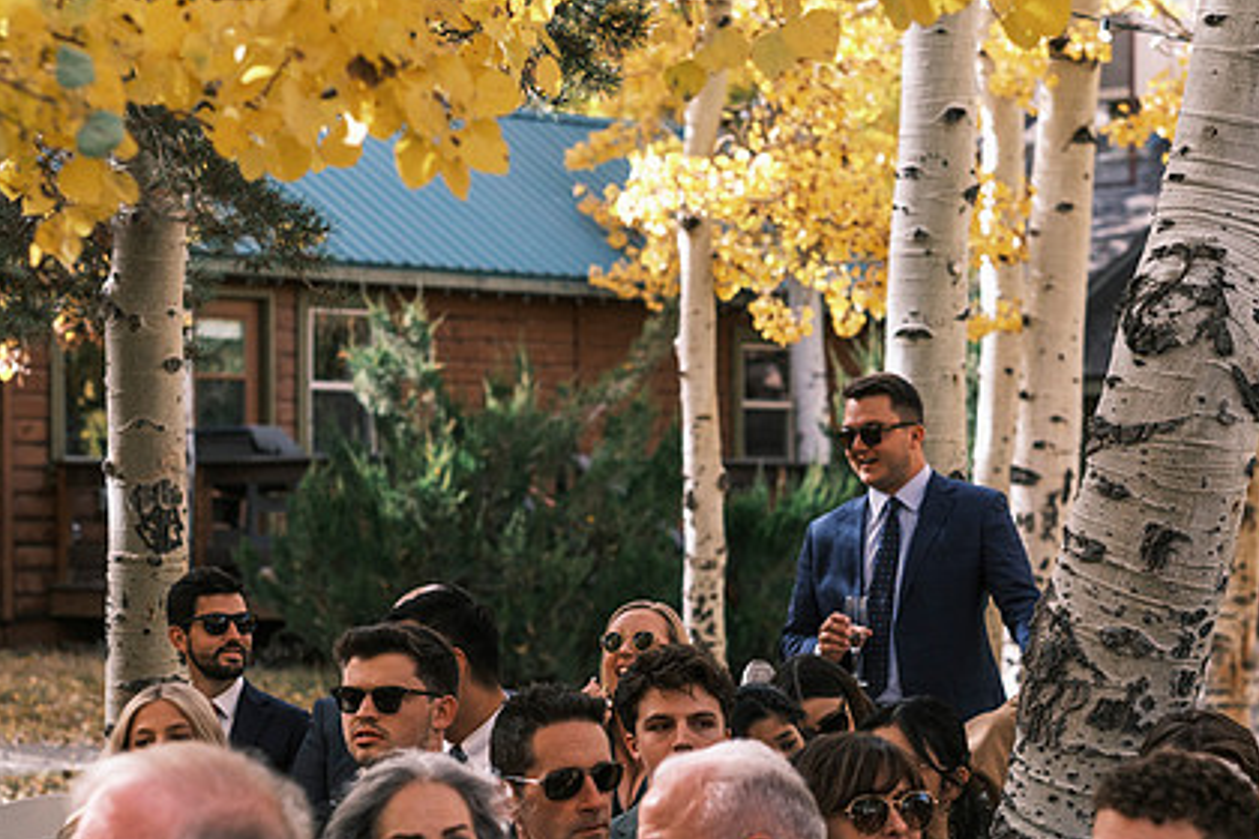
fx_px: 4056
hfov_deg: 17.6
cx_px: 647
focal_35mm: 116
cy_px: 517
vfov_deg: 11.8
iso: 400
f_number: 2
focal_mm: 56
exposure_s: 1/2000
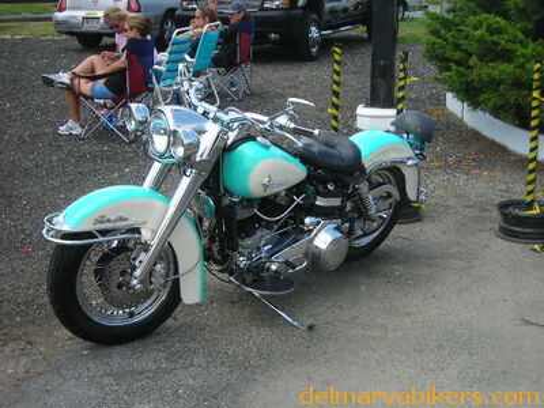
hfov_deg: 34.9
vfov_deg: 26.6
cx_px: 272
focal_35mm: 55
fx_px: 864
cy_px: 204
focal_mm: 9.1
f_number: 3.6
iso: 50
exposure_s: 1/250
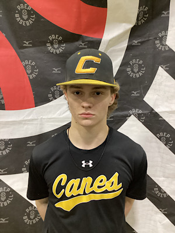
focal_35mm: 31
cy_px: 116
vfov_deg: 58.4
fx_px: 209
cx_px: 88
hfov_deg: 45.4
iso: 400
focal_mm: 3.3
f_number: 2.4
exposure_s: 1/30
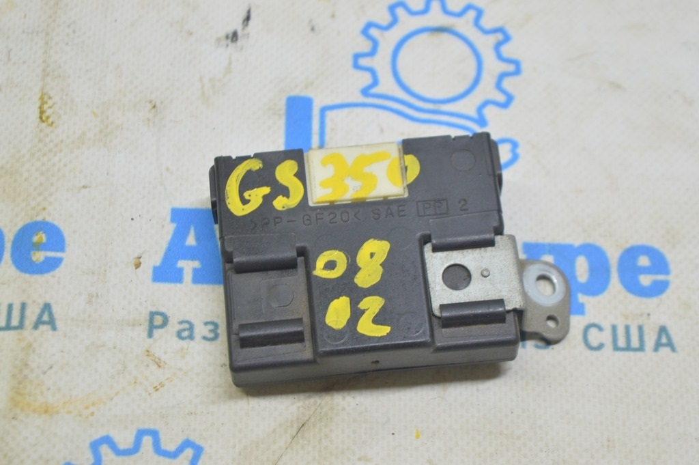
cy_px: 232
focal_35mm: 82
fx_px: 1601
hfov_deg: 24.6
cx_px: 350
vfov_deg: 16.5
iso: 400
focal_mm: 55
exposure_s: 1/20
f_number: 5.6
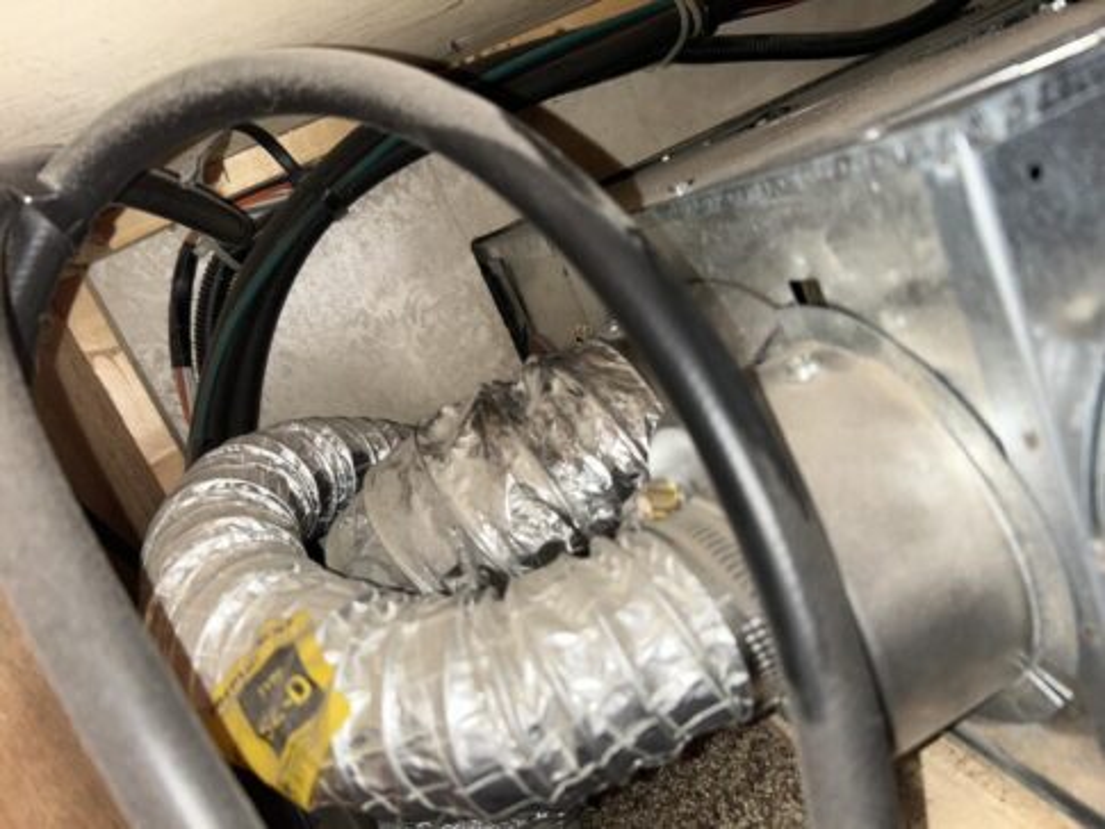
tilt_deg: -17.3
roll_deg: +25.4
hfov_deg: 67.3
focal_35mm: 26
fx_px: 830
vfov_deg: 53.1
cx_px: 552
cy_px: 414
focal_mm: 5.7
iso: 32
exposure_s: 1/4
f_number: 1.5
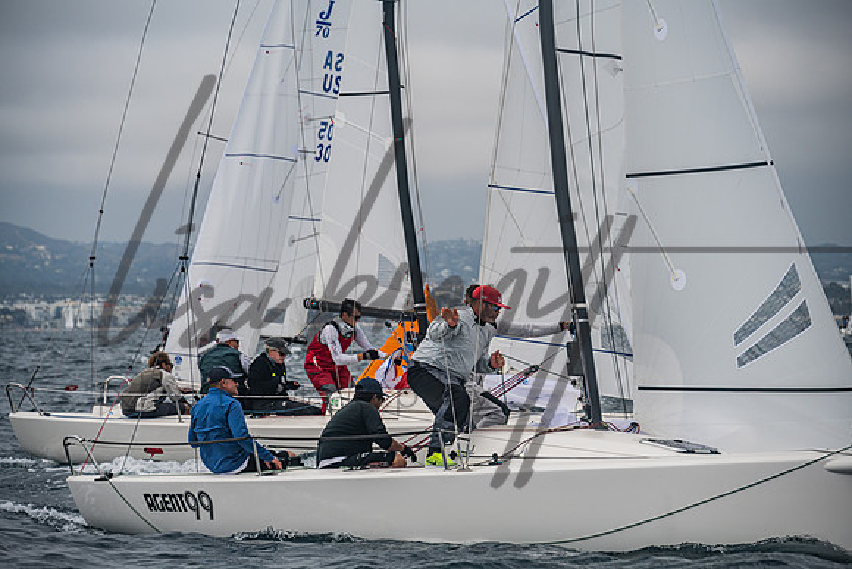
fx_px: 3669
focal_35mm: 155
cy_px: 284
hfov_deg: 13.2
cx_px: 426
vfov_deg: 8.9
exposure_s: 1/1000
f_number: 6.3
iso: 160
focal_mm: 155
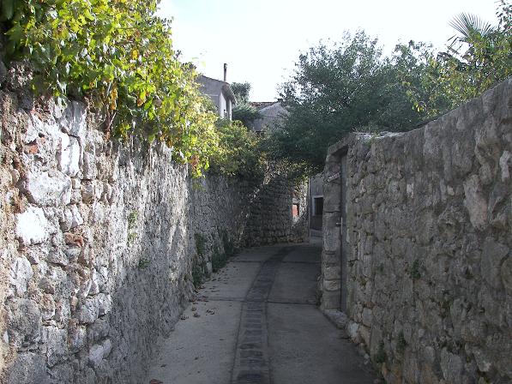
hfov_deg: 51.3
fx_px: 533
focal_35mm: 36
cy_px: 192
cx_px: 256
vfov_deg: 39.7
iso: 50
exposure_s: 1/400
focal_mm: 6
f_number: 2.8
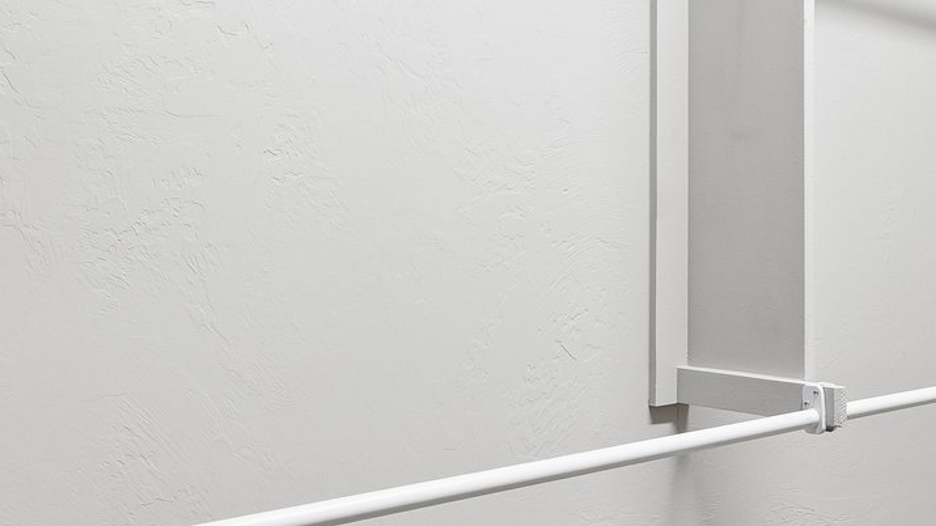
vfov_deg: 26.5
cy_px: 234
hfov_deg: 37.9
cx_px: 1029
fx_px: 1117
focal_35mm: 45
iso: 200
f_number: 6.3
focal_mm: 10
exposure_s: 1/13
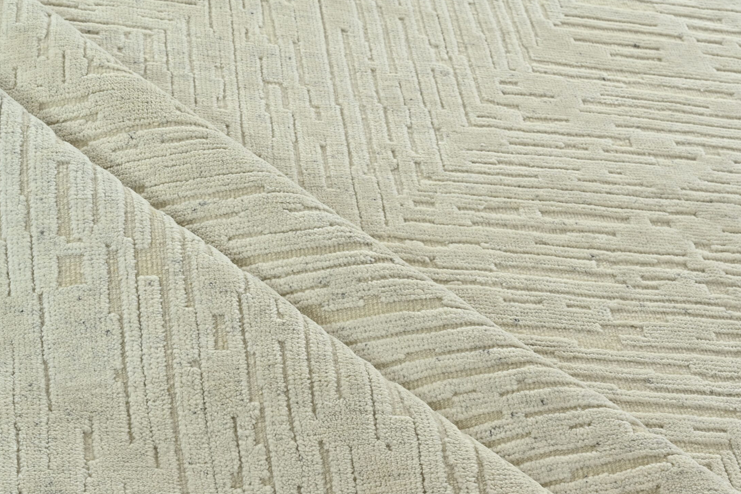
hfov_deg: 28.1
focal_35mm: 72
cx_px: 359
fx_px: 1482
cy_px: 287
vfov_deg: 18.9
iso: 160
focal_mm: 61
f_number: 9
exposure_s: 1/125
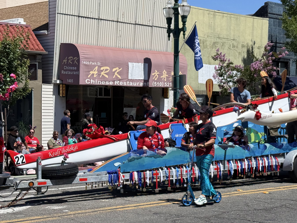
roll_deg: -0.5
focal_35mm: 72
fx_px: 618
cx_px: 166
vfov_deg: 20.4
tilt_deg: -0.5
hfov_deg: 27.0
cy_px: 123
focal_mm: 6.76
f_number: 1.78
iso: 64
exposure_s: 1/5587
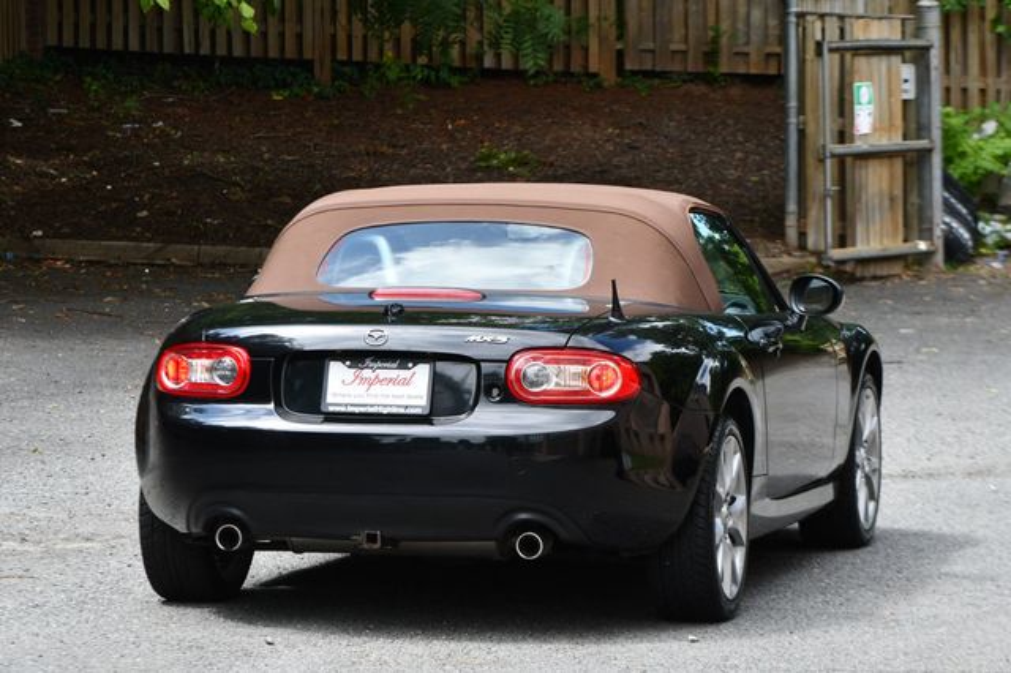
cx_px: 506
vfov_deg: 9.3
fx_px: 4126
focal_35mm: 147
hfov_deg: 14.0
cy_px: 336
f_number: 6.3
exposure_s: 1/250
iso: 200
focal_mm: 98
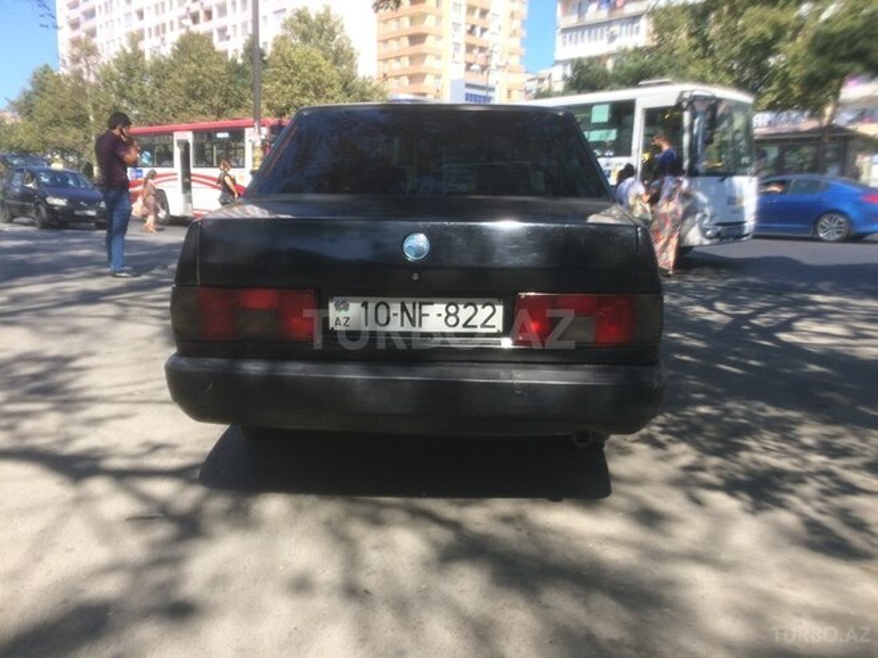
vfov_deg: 48.2
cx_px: 439
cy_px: 329
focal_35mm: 29
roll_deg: +0.6
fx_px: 736
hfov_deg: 61.7
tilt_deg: -11.2
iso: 32
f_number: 2.2
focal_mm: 4.15
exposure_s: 1/855
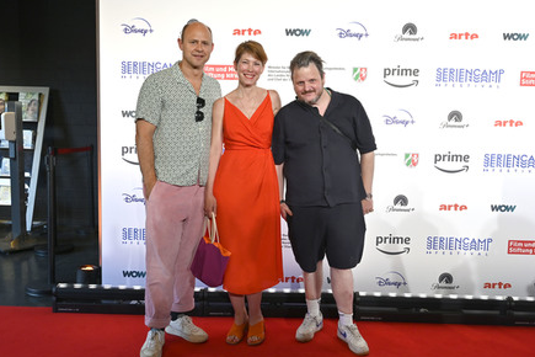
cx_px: 263
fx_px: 431
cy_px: 183
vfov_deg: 45.0
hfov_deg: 63.7
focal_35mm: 29
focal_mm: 28
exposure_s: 1/250
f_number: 5.6
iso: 1250
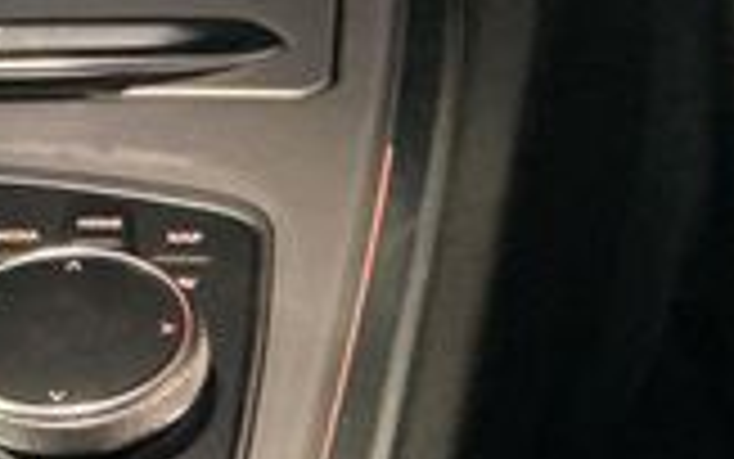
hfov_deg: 13.1
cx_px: -527
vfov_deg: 8.7
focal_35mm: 146
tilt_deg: -21.9
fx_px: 2922
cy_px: -315
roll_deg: +15.6
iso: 500
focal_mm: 3
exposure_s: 1/21
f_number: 1.8
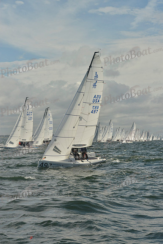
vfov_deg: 28.8
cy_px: 122
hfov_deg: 19.5
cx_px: 82
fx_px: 475
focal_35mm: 70
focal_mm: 70
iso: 400
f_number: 11
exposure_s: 1/1250
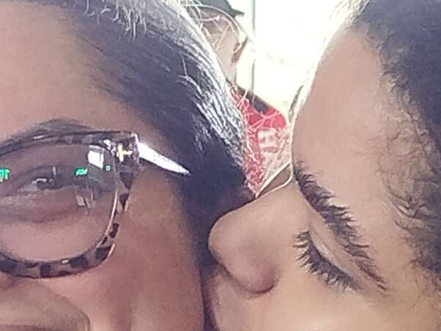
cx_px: -23
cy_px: 582
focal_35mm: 204
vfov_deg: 7.1
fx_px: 2600
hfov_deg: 9.6
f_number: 1.7
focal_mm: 5.31
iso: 160
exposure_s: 1/30
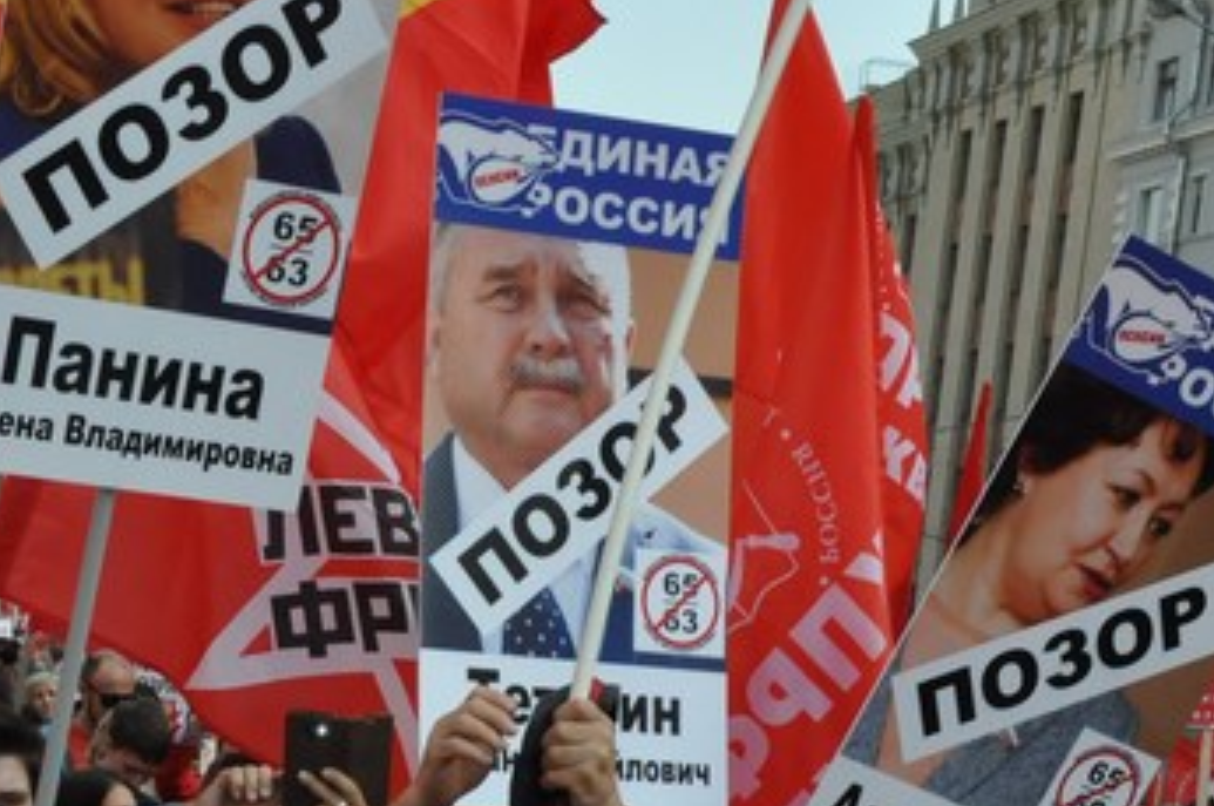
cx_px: 155
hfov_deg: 20.5
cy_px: 1056
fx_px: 3300
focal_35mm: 98
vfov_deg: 13.4
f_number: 13
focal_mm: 22
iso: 1000
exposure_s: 1/640
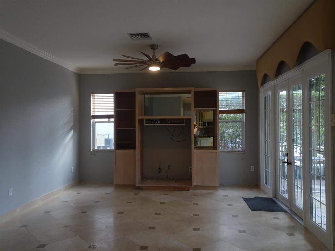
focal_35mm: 26
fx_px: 252
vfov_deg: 53.1
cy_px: 126
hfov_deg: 67.3
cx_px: 168
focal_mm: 4.45
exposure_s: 1/30
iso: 80
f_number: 3.5
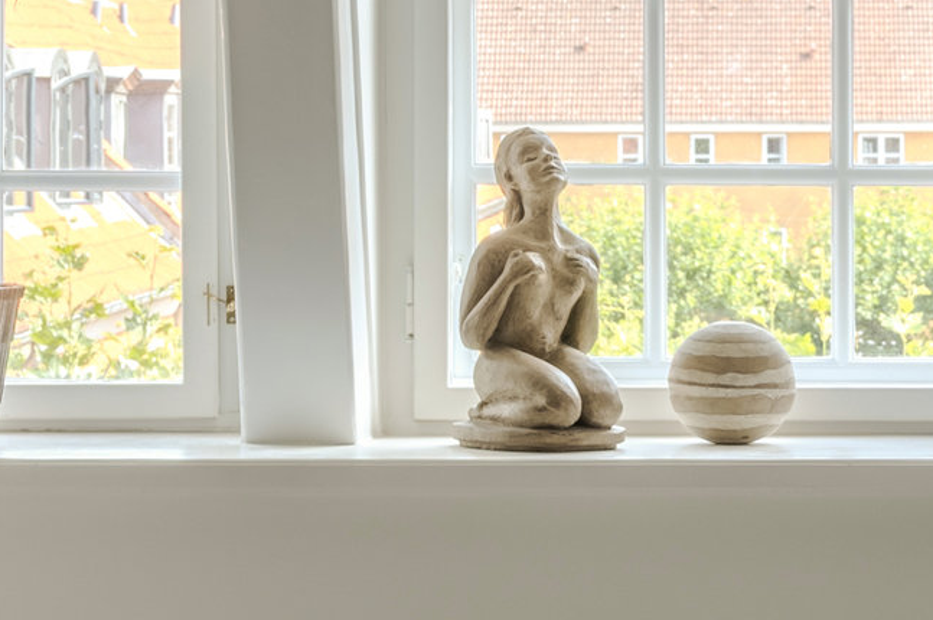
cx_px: 761
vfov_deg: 8.2
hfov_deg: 12.3
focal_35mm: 167
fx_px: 4324
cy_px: 133
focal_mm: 36
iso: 100
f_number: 11
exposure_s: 1/25
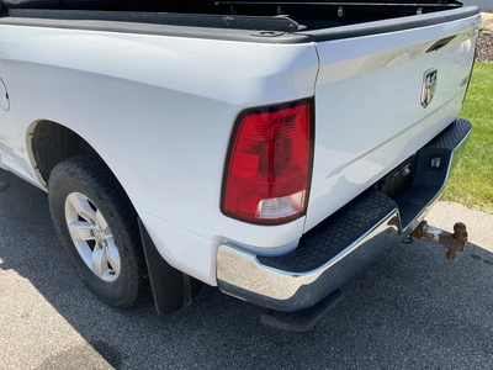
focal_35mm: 29
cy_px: 185
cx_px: 246
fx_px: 413
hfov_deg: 61.7
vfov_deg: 48.2
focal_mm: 3
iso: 25
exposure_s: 1/1221
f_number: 1.8
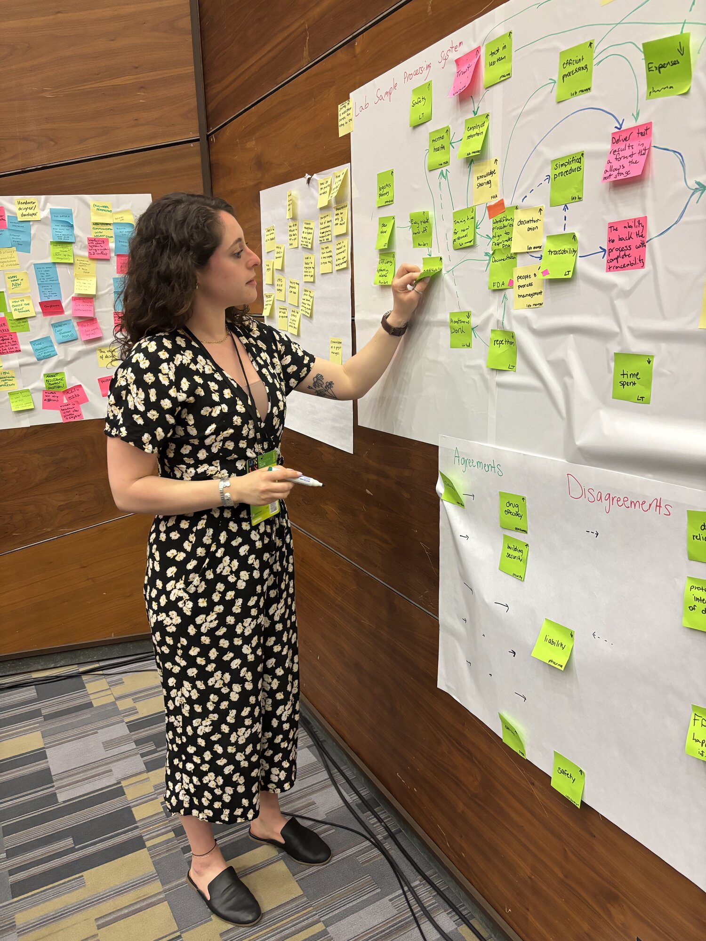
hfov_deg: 53.1
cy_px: 470
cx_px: 353
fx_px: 707
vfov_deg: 67.3
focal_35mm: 26
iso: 320
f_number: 1.6
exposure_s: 1/50
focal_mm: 5.96
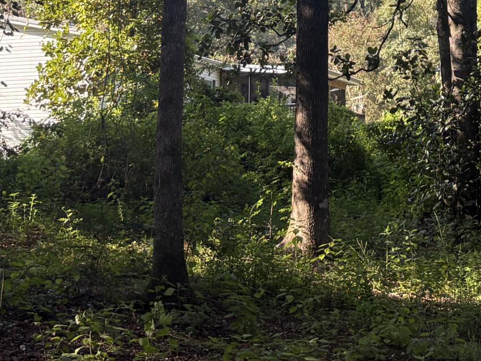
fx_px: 1265
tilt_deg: +15.7
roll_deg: +3.4
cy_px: -195
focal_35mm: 91
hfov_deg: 20.8
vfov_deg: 15.0
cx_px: 485
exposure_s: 1/379
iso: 64
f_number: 1.6
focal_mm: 5.96
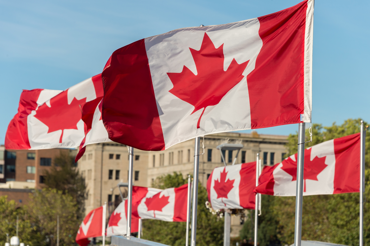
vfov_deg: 8.1
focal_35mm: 170
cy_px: 123
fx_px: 1746
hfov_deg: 12.1
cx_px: 185
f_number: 8
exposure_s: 1/1600
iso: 400
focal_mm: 170
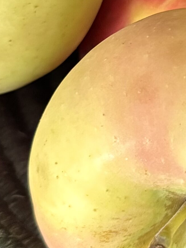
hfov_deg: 8.9
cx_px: 384
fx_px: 1118
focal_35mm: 156
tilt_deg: -47.9
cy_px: -80
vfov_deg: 12.3
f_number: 1.78
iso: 640
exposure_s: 1/60
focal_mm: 6.76
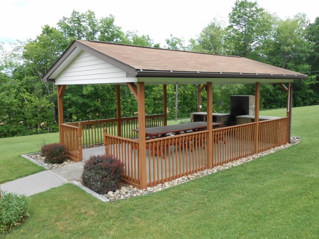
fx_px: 276
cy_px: 120
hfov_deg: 60.0
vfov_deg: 46.8
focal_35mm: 30
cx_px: 160
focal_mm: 5.3
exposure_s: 1/320
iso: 80
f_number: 3.8
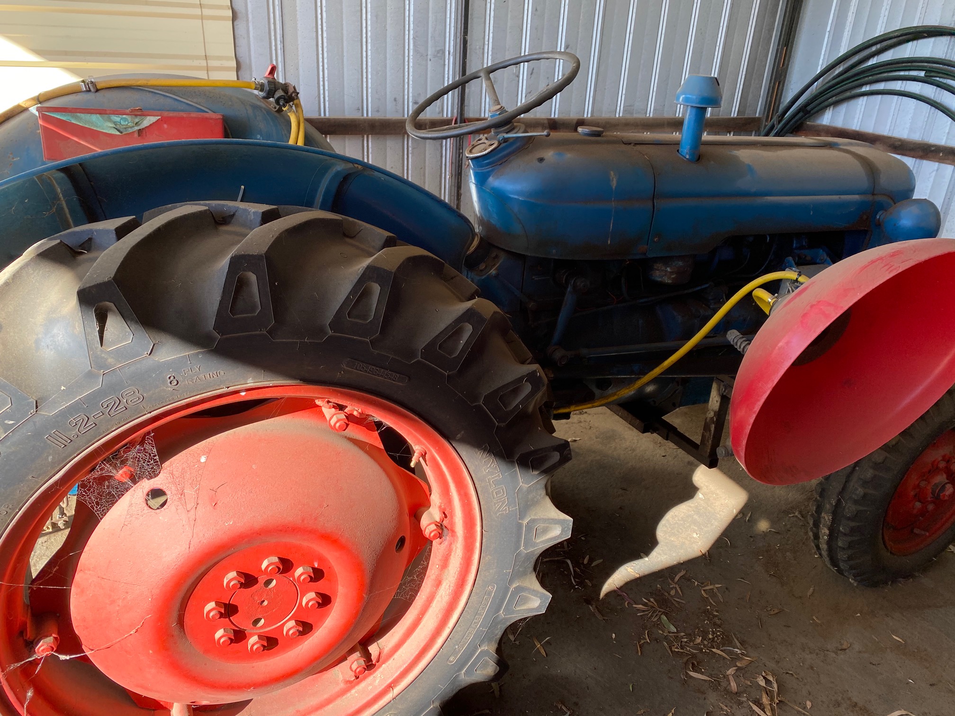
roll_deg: -3.0
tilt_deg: -24.6
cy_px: 358
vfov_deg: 53.1
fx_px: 717
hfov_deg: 67.3
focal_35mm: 26
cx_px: 478
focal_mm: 4.25
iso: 32
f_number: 1.8
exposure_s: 1/222
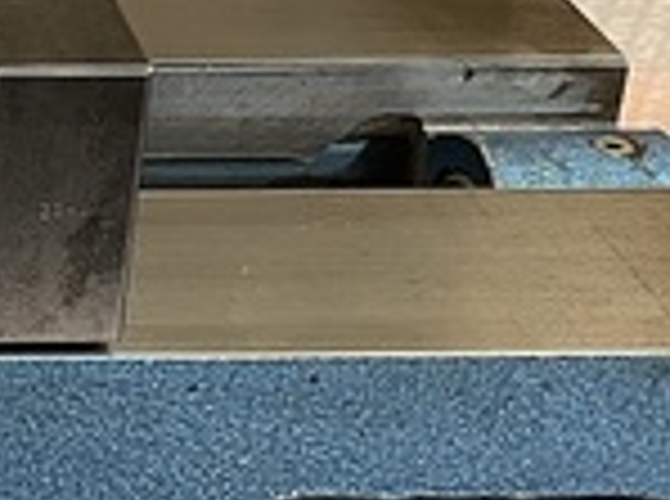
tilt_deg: -30.2
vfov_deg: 13.2
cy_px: 194
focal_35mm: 112
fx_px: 2163
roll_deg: +0.8
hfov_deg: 15.7
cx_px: -423
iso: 160
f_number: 1.6
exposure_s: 1/60
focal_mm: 5.1
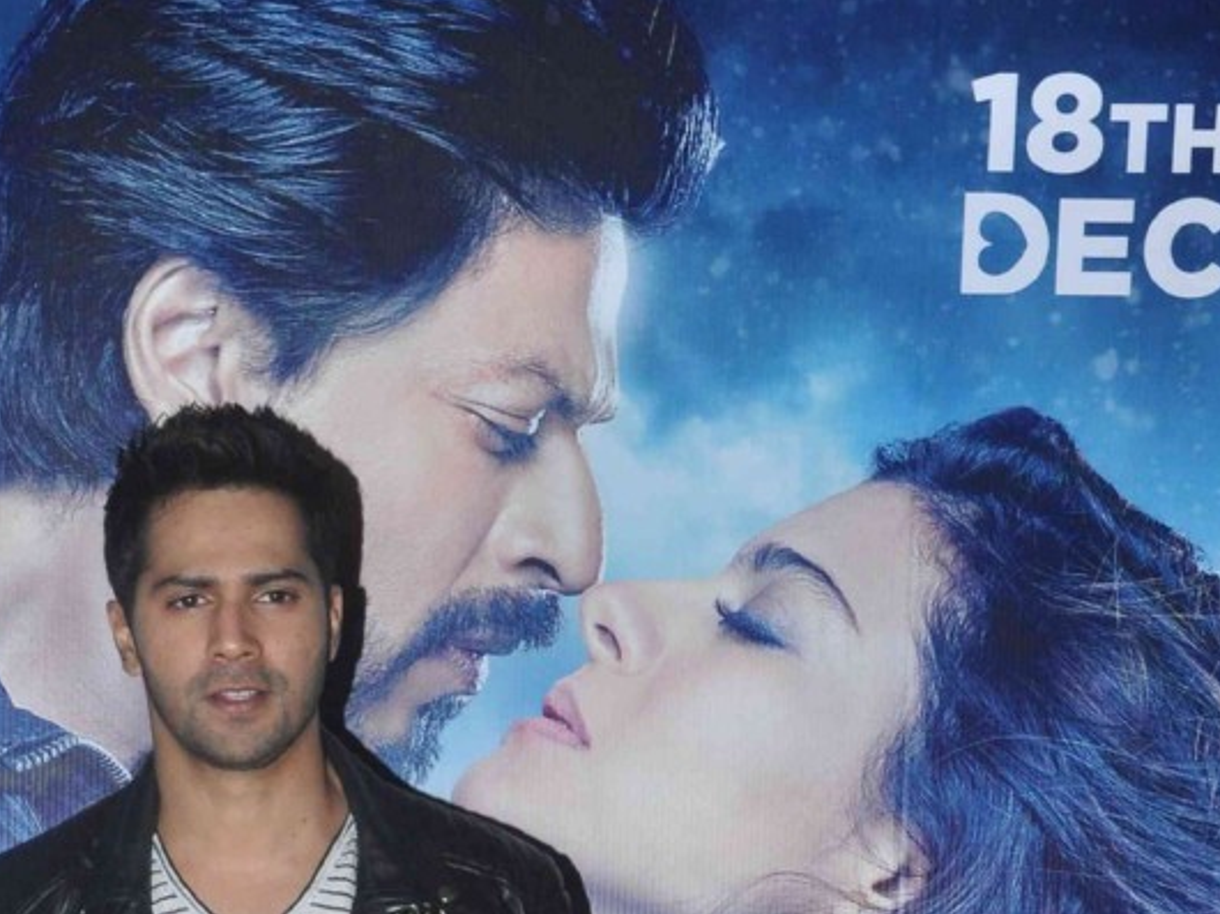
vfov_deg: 13.6
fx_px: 3606
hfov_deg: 19.1
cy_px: 1361
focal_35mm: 102
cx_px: 352
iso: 800
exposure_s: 1/250
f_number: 10
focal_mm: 25
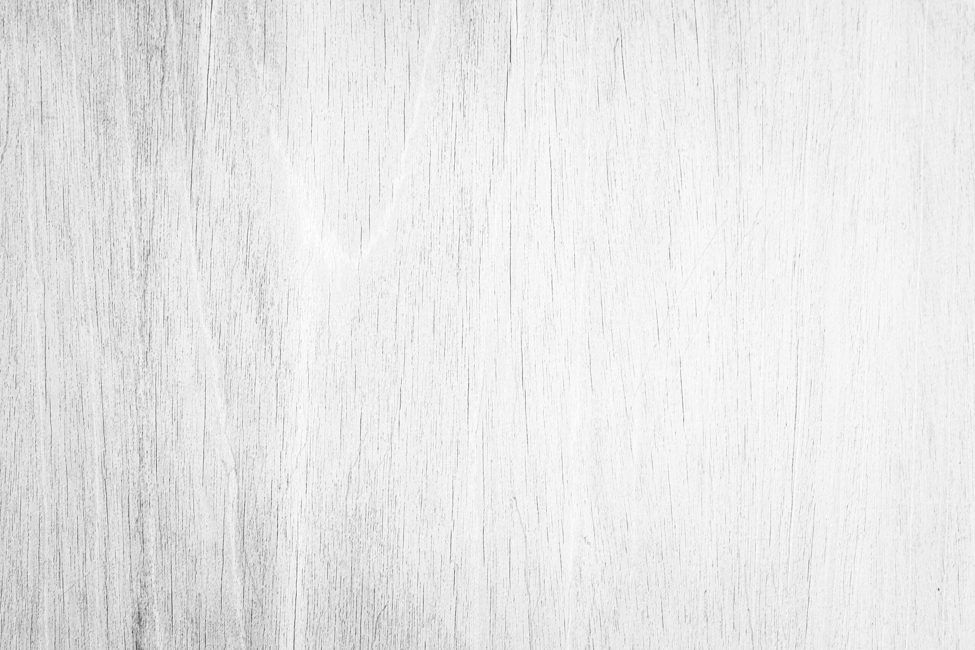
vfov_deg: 18.2
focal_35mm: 75
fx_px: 2031
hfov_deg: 27.0
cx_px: 488
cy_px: 325
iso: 250
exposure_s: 1/80
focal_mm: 50
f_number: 7.1
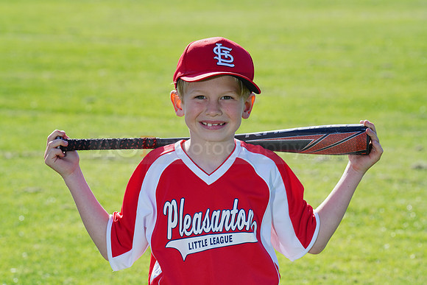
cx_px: 214
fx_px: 2337
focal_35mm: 197
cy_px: 142
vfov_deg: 7.0
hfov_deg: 10.4
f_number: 10
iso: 200
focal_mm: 197
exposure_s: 1/200
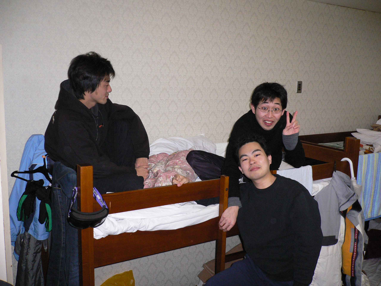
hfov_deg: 52.6
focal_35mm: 35
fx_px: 385
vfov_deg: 40.7
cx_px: 190
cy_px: 143
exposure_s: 1/60
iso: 300
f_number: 2.8
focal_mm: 5.8
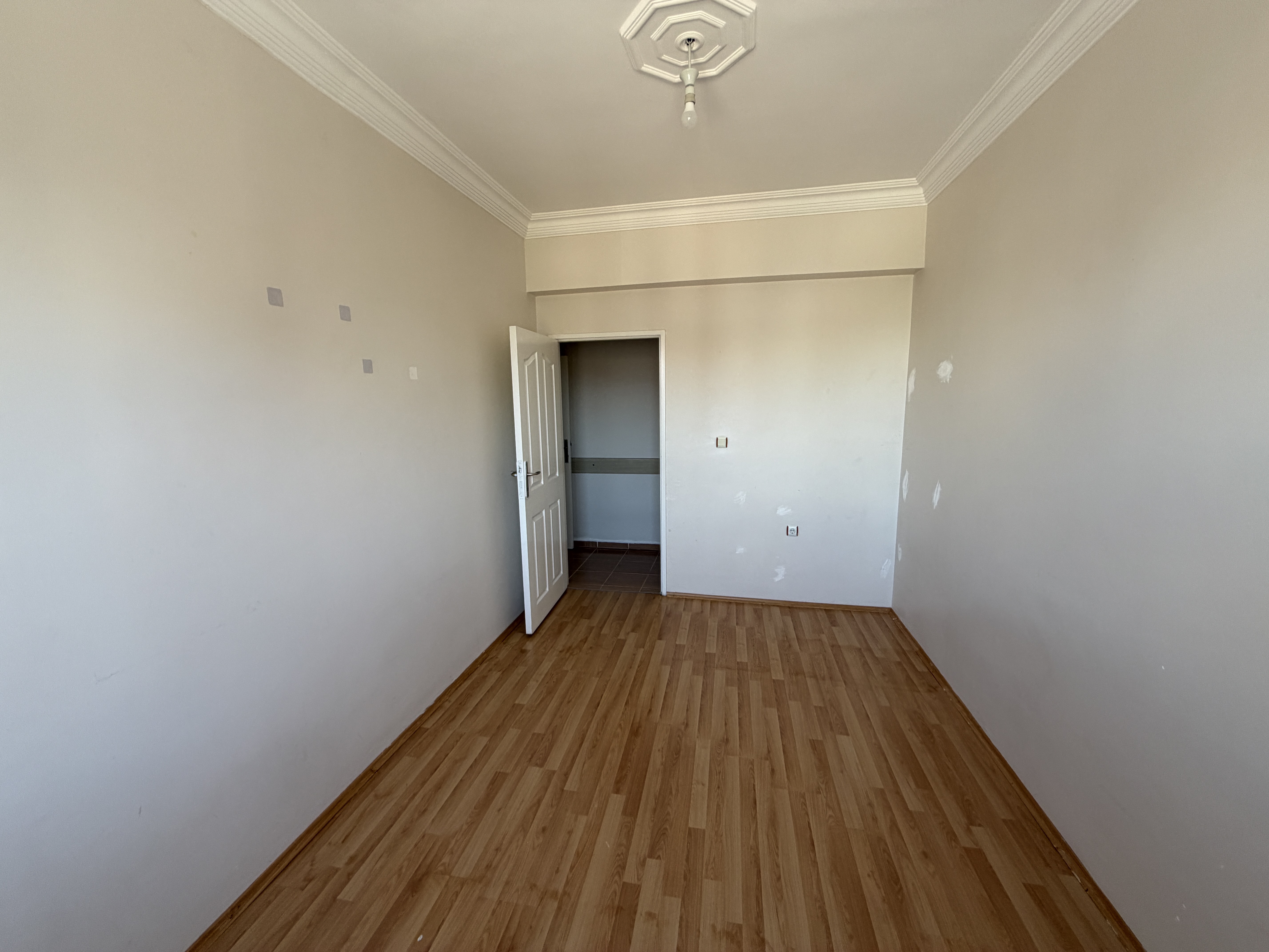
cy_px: 476
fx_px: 513
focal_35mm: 14
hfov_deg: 102.1
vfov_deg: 85.7
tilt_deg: -8.7
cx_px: 634
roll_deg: +1.1
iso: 125
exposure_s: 1/121
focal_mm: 2.22
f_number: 2.2
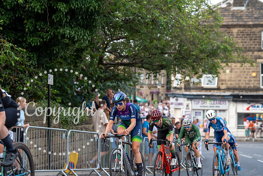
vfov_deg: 12.2
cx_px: 132
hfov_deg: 18.3
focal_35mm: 112
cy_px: 88
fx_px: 818
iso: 800
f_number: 4
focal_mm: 112
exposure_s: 1/800
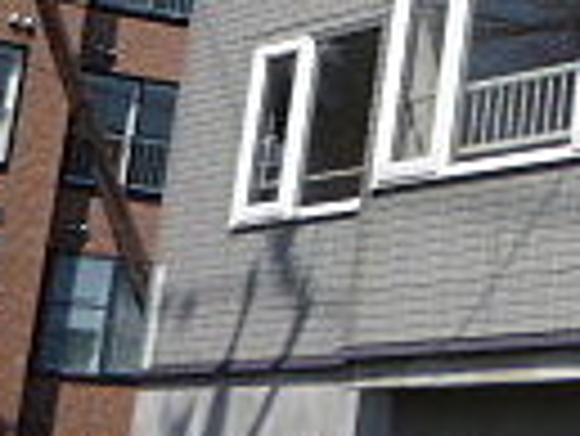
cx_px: 1156
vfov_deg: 11.6
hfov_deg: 13.6
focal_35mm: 124
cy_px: -144
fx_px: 2080
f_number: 4.5
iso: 100
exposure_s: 1/800
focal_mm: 4.4
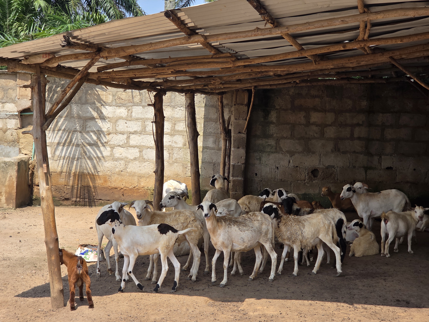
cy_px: 161
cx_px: 214
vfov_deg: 21.3
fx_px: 855
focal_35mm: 69
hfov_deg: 28.2
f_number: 2.4
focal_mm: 7
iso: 25
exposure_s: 1/677
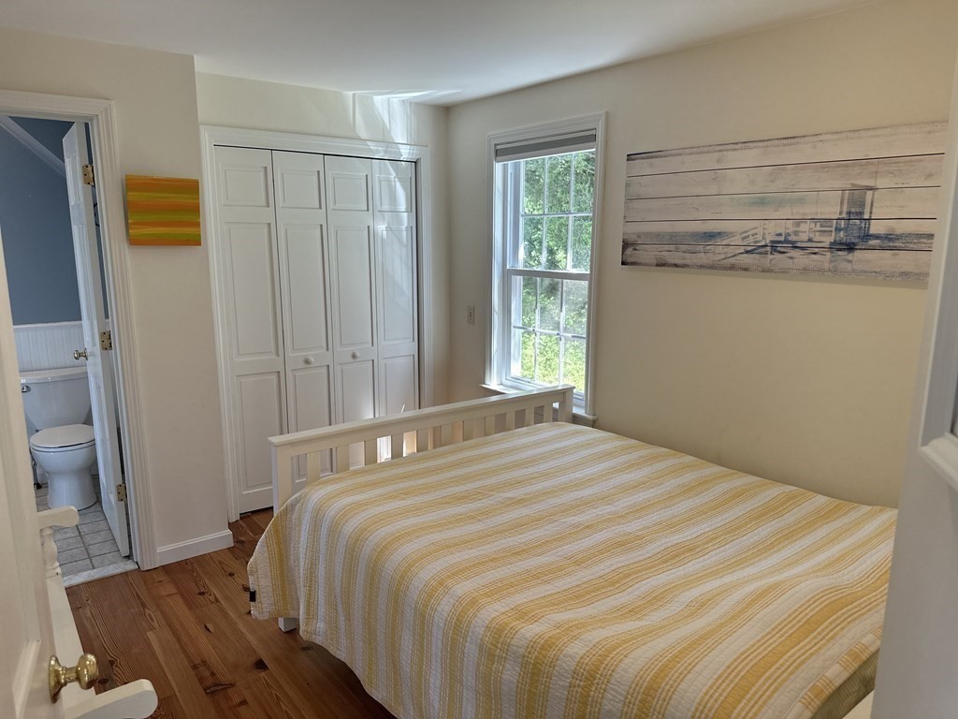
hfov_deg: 71.6
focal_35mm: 24
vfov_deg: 56.8
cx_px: 479
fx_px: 664
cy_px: 360
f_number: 1.78
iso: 125
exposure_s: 1/120
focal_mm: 6.86
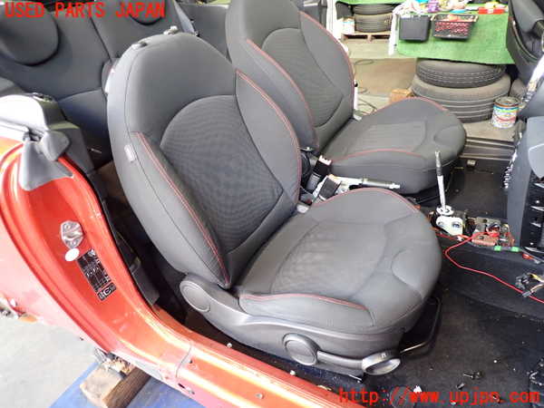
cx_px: 272
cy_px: 204
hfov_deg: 69.4
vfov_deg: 54.9
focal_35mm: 25
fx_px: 393
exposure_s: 1/30
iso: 320
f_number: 2
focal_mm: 4.5
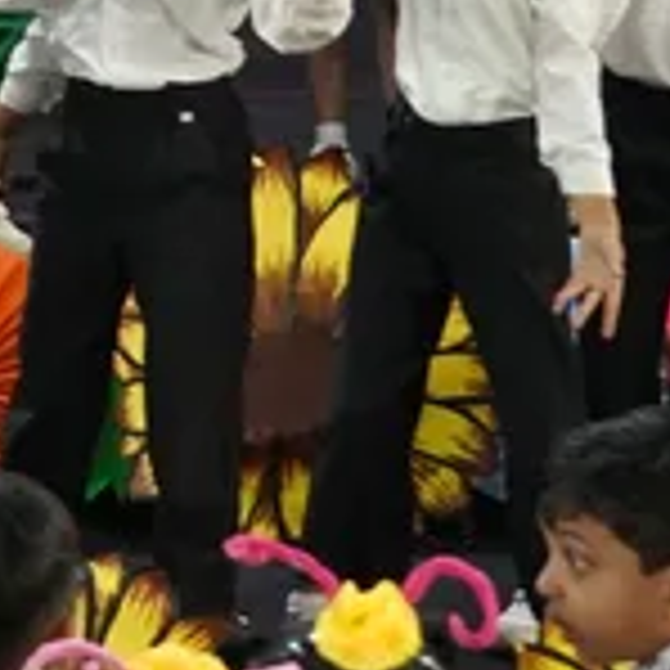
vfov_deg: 6.4
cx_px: -1088
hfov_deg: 6.3
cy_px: -1052
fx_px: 5693
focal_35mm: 260
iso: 3200
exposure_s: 1/160
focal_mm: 38
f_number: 4.5
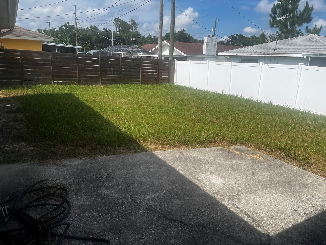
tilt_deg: -16.5
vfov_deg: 53.1
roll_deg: -2.9
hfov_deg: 67.3
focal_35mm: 26
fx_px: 245
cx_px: 163
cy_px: 122
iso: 50
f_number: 1.6
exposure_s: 1/3876
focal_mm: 5.1
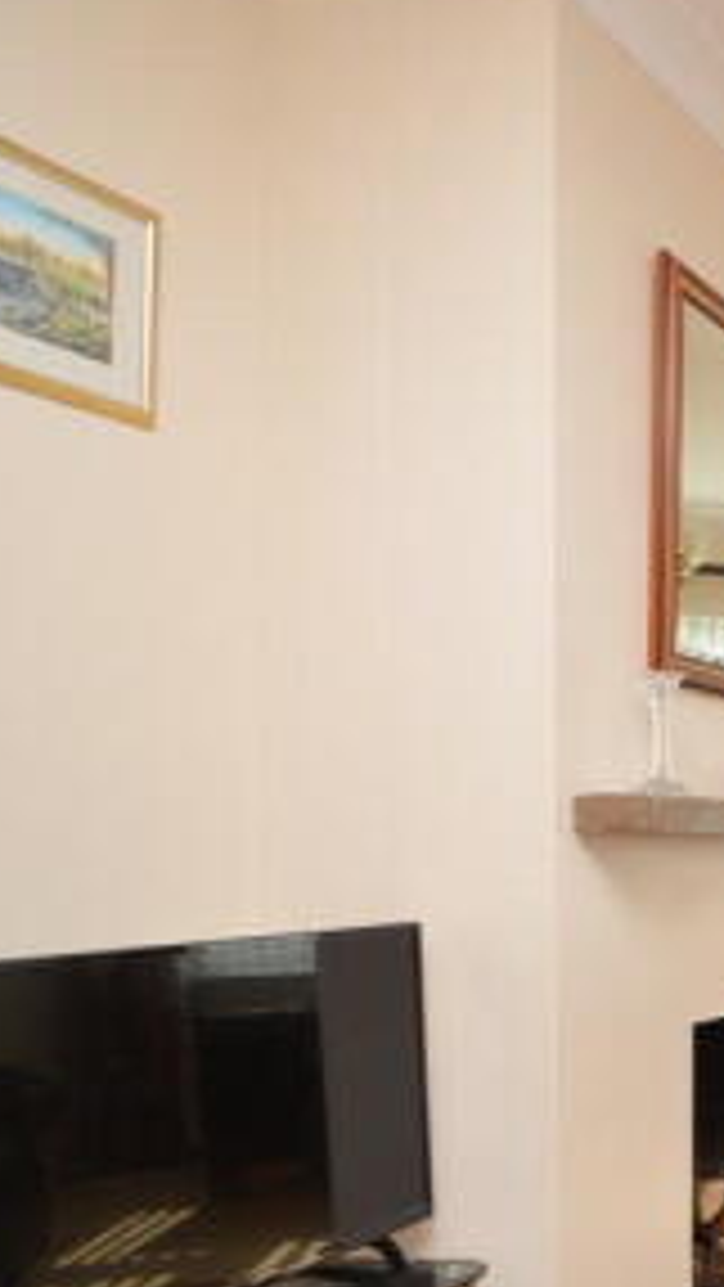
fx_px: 1228
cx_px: 1403
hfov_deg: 19.9
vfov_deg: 54.0
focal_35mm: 36
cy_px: 873
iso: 140
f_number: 5.6
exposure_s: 1/125
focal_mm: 10
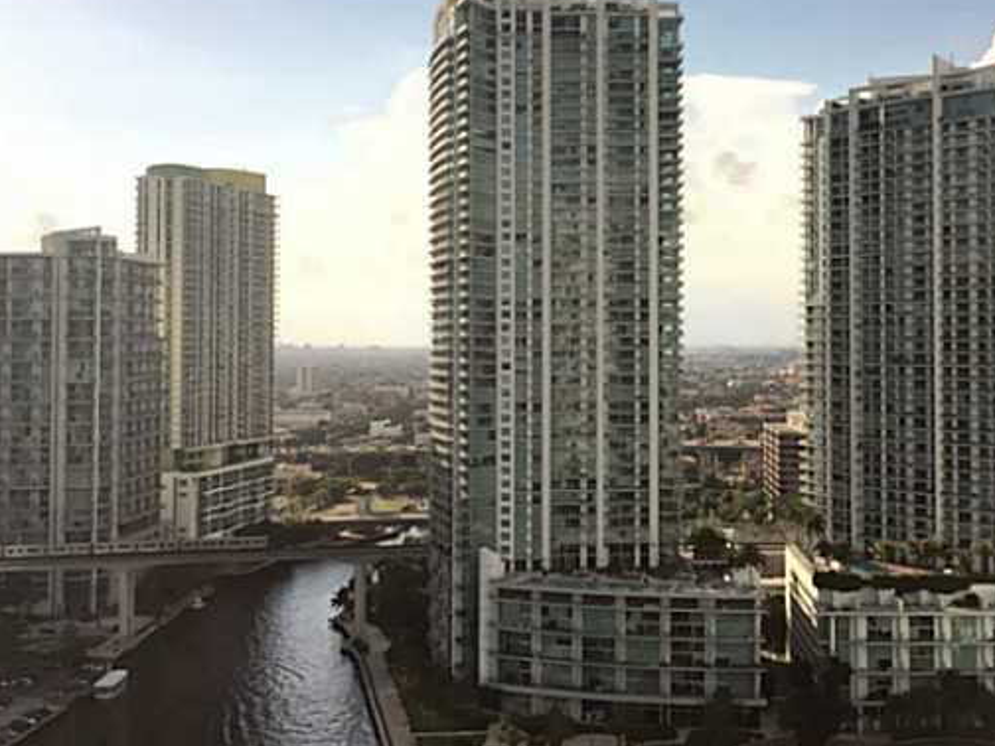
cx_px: 644
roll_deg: -0.6
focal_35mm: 46
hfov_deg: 40.8
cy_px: 312
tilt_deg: +1.3
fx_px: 1322
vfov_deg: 31.5
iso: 40
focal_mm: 4.15
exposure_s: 1/5650
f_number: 2.2
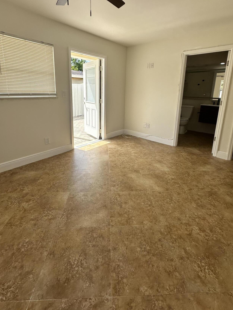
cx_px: 115
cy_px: 123
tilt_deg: -11.4
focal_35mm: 17
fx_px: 153
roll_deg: -2.2
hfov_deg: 74.7
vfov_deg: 89.8
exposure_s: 1/801
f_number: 2.2
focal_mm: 2.22
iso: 40
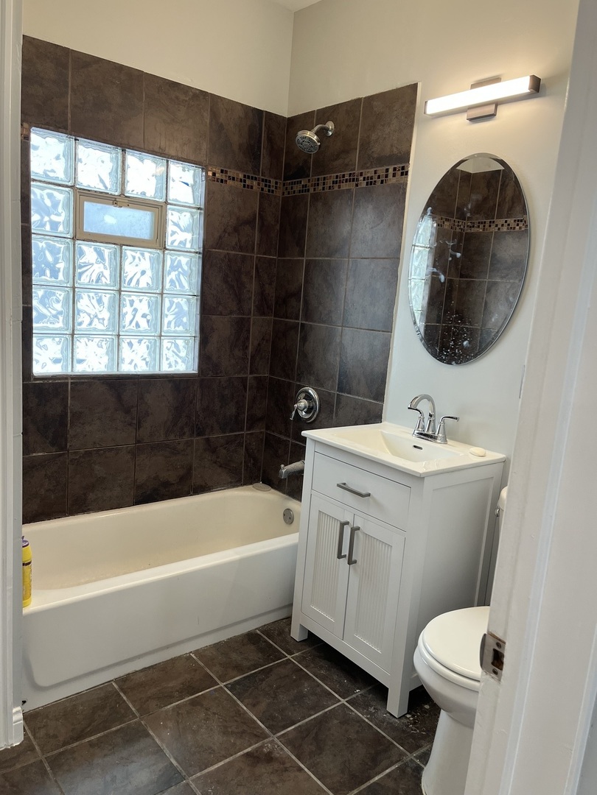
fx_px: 598
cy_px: 398
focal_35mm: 26
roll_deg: -3.7
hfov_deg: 53.1
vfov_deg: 67.3
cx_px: 298
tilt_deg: -11.2
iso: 80
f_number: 1.6
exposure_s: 1/60
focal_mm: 5.1
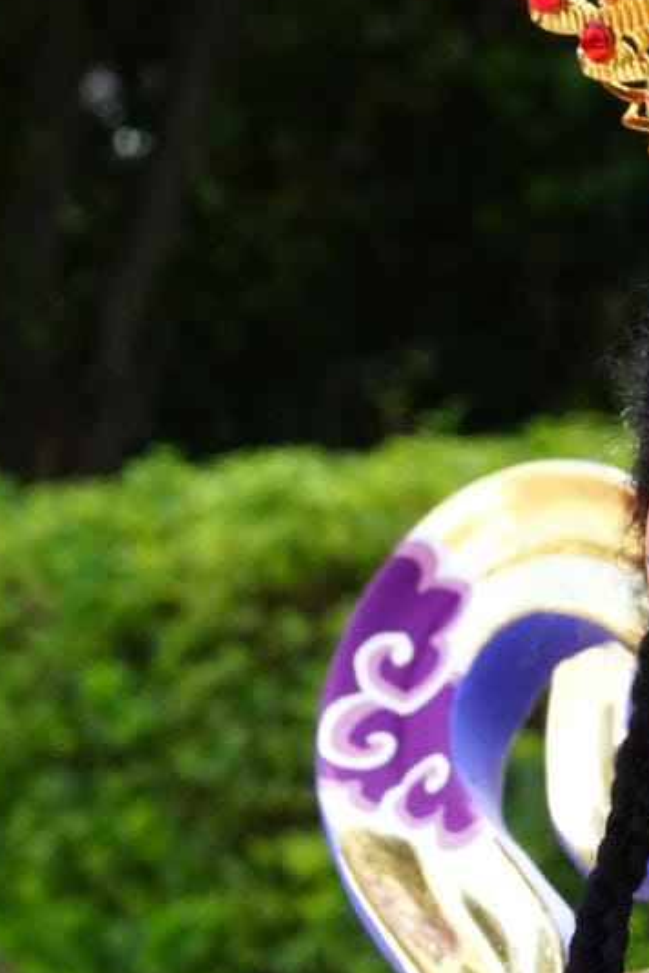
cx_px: 1041
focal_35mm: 118
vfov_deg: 17.3
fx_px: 3191
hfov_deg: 11.1
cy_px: 620
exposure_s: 1/160
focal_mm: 35
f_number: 14
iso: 1600
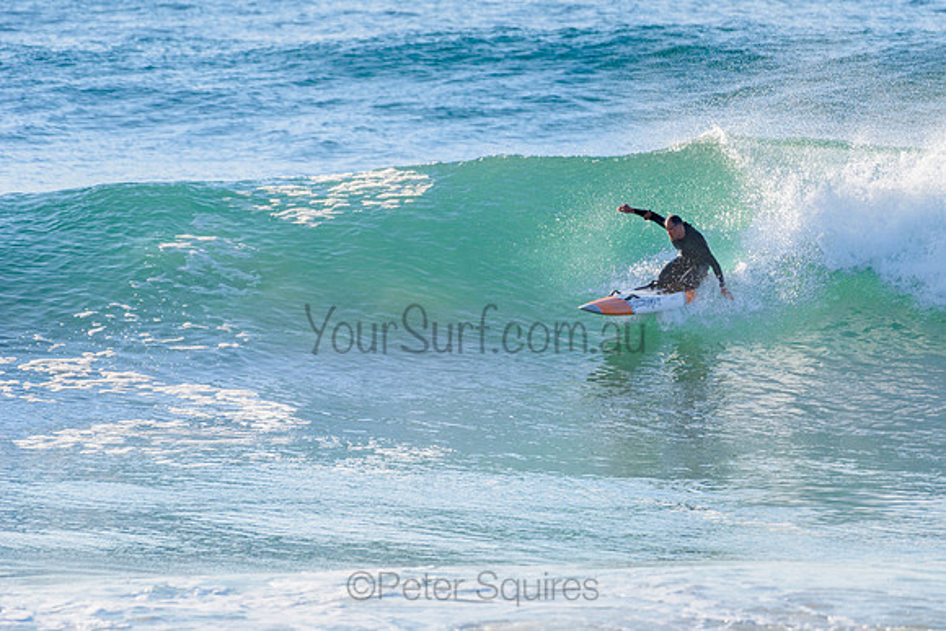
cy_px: 298
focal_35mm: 613
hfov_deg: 3.4
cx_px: 578
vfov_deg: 2.2
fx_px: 16117
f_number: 5.6
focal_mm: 500
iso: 250
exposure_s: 1/2000
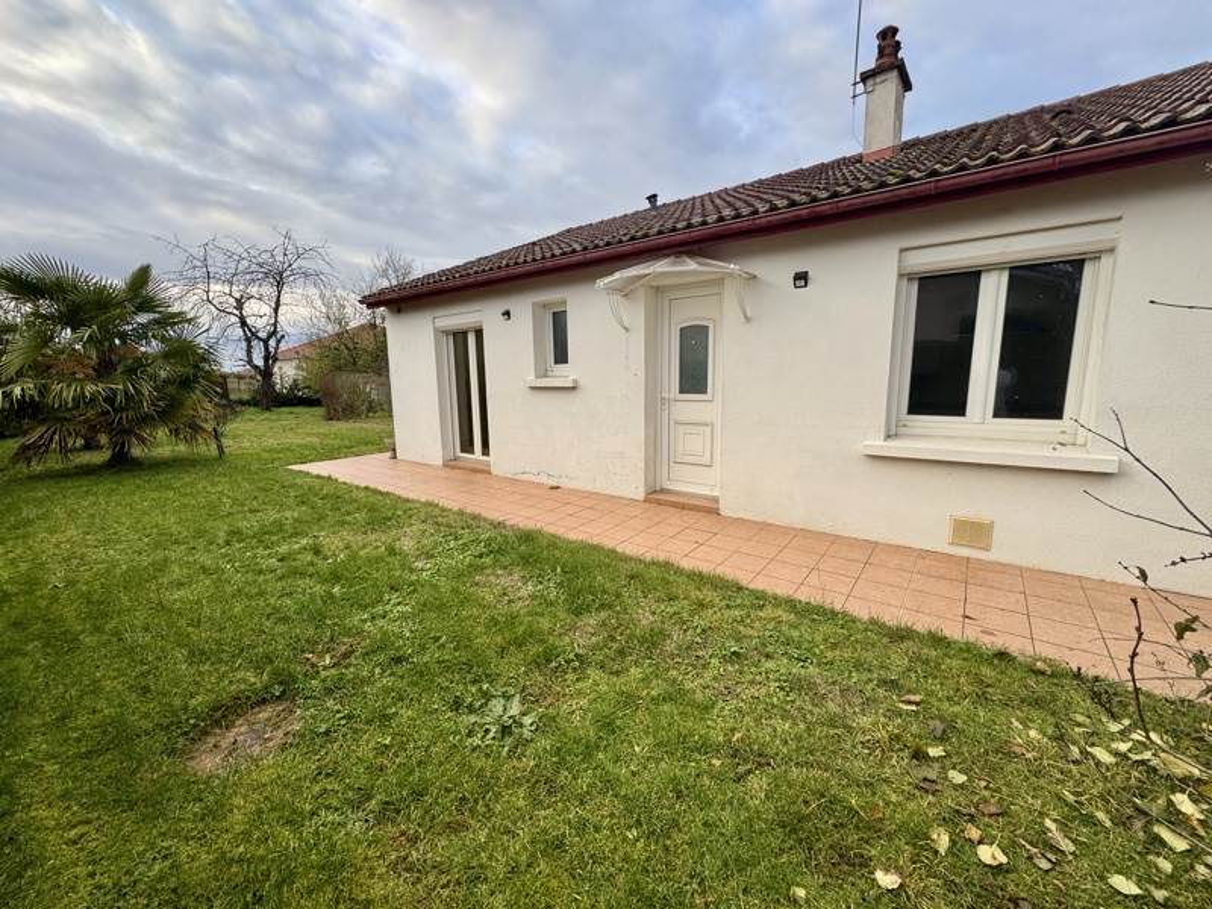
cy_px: 454
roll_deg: +1.3
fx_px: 490
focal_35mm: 14
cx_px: 606
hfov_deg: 102.1
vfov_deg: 85.7
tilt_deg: -8.9
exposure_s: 1/179
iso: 40
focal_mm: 2.22
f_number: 2.2
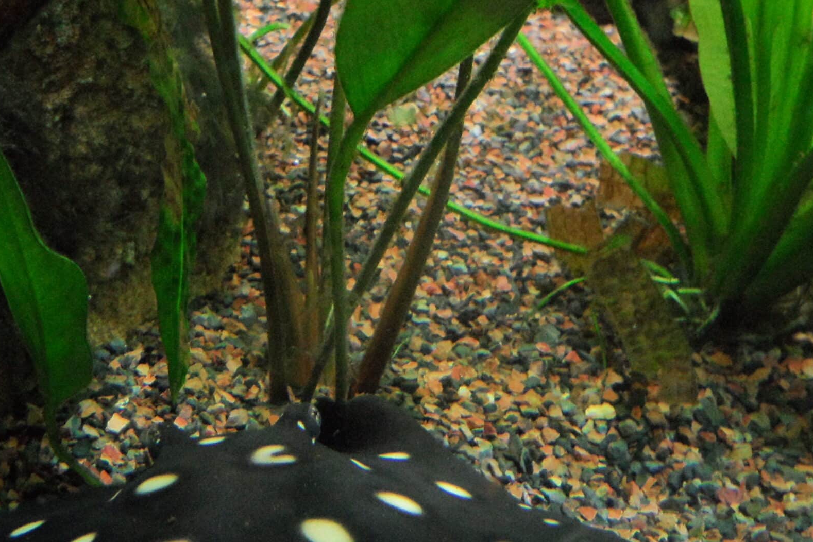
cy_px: 485
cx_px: 283
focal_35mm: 54
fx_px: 1219
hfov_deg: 36.6
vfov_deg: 24.4
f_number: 3.7
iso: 640
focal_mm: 5.7
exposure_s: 1/8
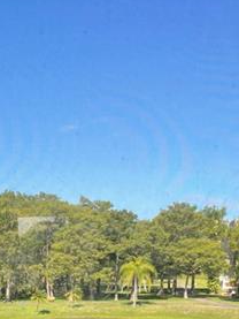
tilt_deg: -10.3
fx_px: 662
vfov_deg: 24.6
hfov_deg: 19.2
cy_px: 375
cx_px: -55
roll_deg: +1.8
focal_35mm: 72
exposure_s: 1/744
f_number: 1.6
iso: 32
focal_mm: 4.2
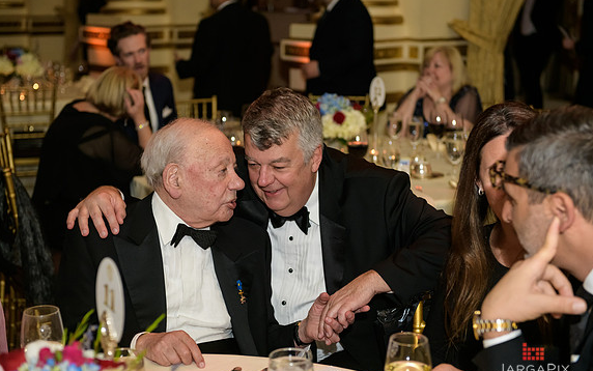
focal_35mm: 62
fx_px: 1002
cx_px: 295
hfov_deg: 33.0
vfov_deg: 21.0
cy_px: 196
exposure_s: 1/100
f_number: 3.2
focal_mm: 60
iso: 1600
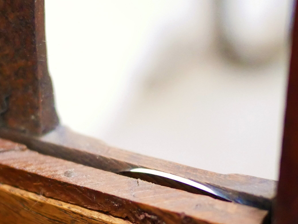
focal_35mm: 88
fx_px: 758
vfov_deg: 16.7
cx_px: 162
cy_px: 160
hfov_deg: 22.2
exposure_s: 1/30
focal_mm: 20
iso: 3200
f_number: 1.7
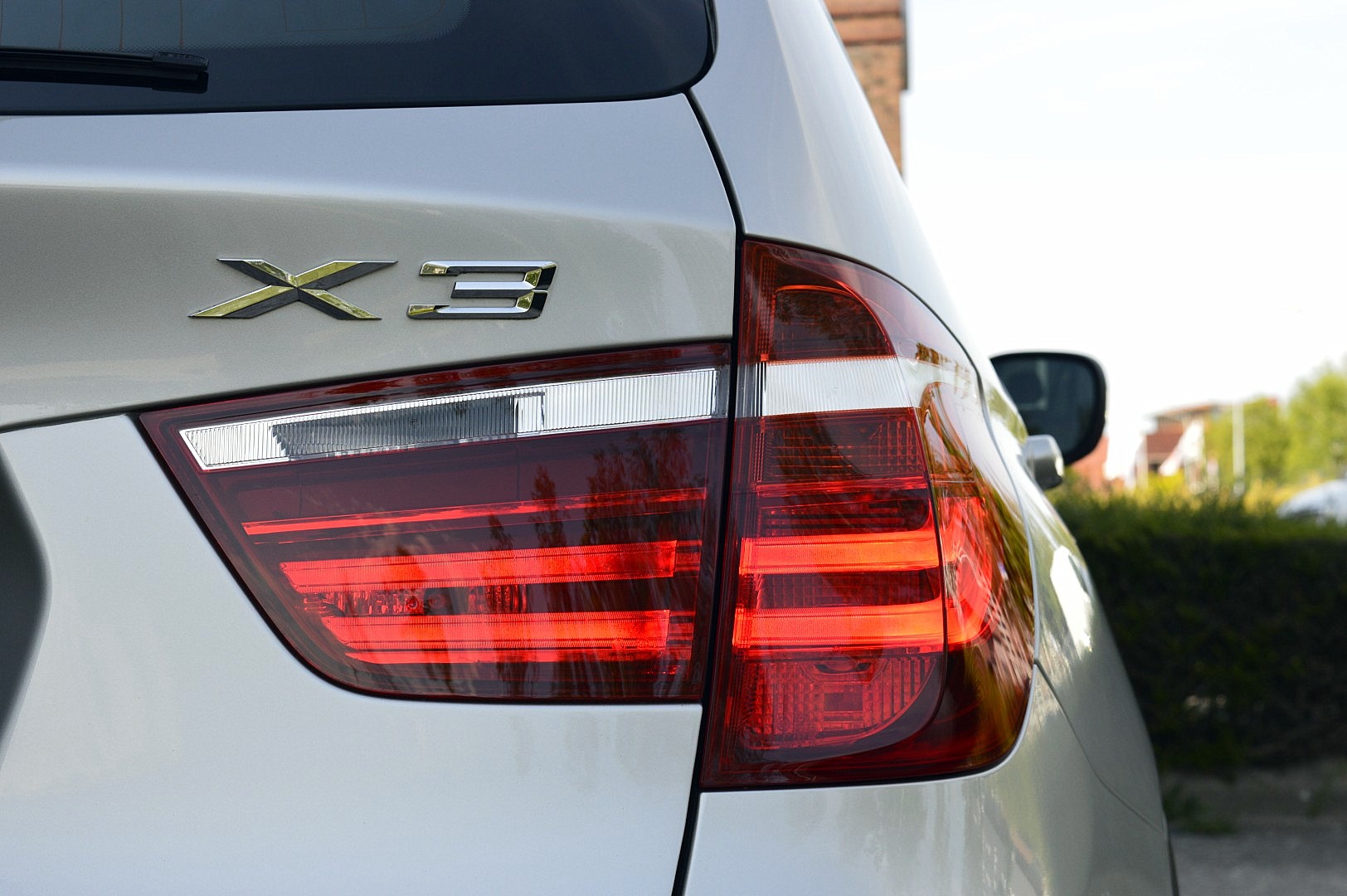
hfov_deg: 28.1
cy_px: 448
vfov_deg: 18.9
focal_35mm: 72
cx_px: 674
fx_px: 2692
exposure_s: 1/250
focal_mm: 48
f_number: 10
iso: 400
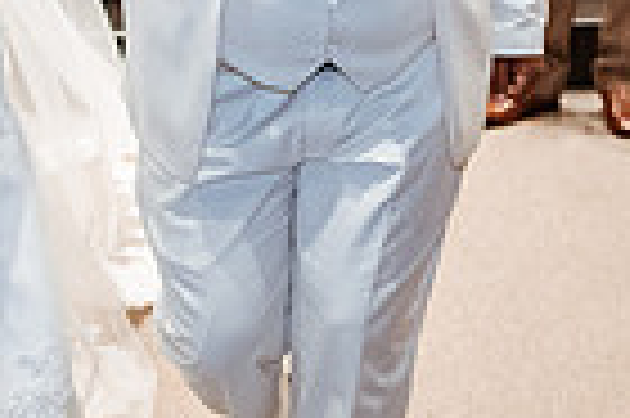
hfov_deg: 14.1
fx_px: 2535
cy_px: 38
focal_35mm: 145
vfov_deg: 9.4
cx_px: 117
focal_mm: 35
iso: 1000
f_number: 1.8
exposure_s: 1/500
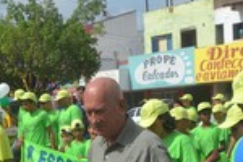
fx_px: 607
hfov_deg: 22.5
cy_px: 159
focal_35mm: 90
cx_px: 73
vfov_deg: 15.0
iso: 100
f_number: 9
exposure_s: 1/320
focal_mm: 20
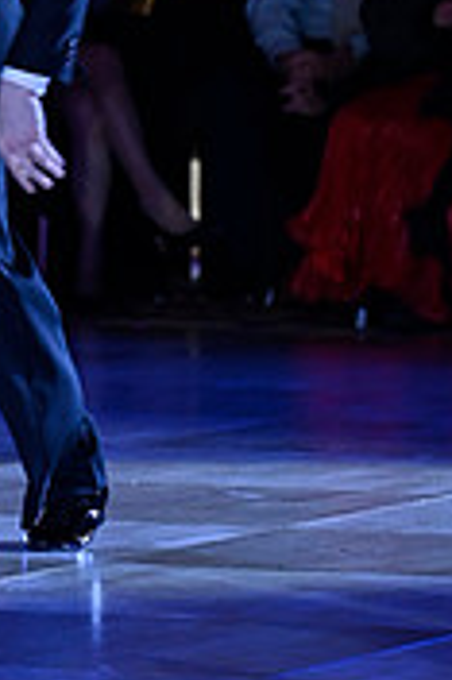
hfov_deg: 2.1
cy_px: -174
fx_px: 12454
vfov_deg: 3.1
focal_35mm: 660
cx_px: -149
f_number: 4
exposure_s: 1/200
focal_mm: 200
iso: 1600
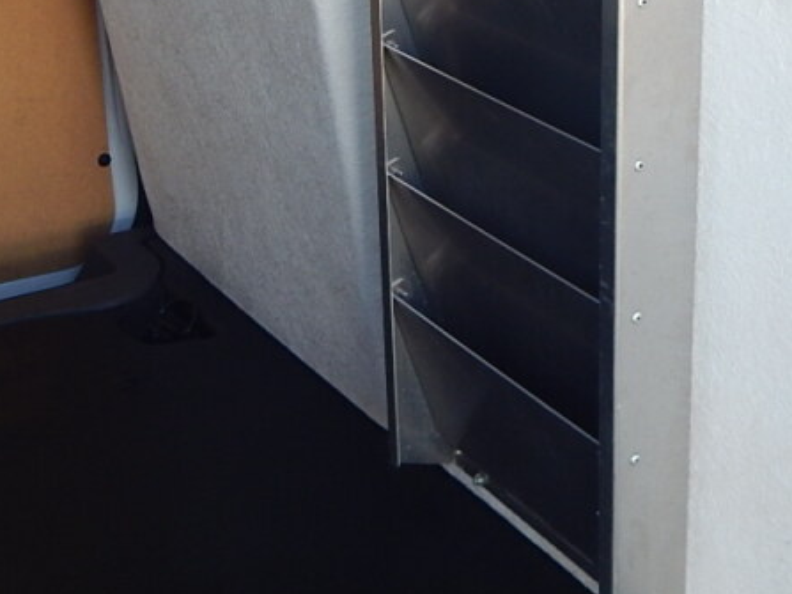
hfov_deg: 30.7
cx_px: 386
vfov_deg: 22.5
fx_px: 1441
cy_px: 20
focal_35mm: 63
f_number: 3
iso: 125
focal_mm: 4
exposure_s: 1/160
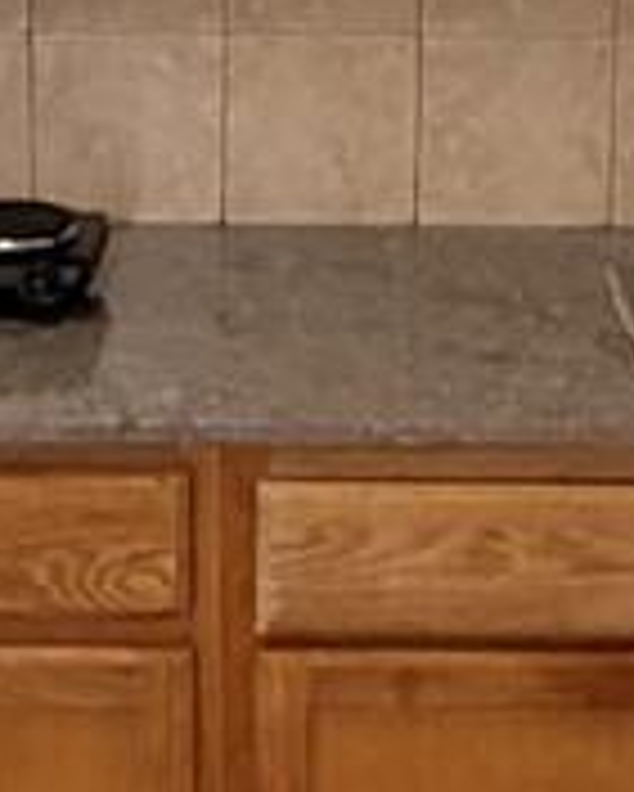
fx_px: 2906
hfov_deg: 12.4
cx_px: 198
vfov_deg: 15.1
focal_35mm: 124
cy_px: -63
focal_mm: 2.22
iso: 320
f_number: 2.2
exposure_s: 1/60
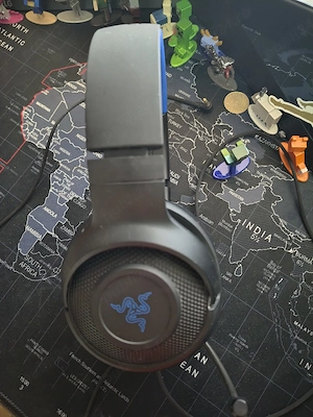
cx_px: 156
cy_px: 208
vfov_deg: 67.3
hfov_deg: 53.1
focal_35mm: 26
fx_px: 313
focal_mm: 4.81
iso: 3496
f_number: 1.8
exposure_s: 1/12.5
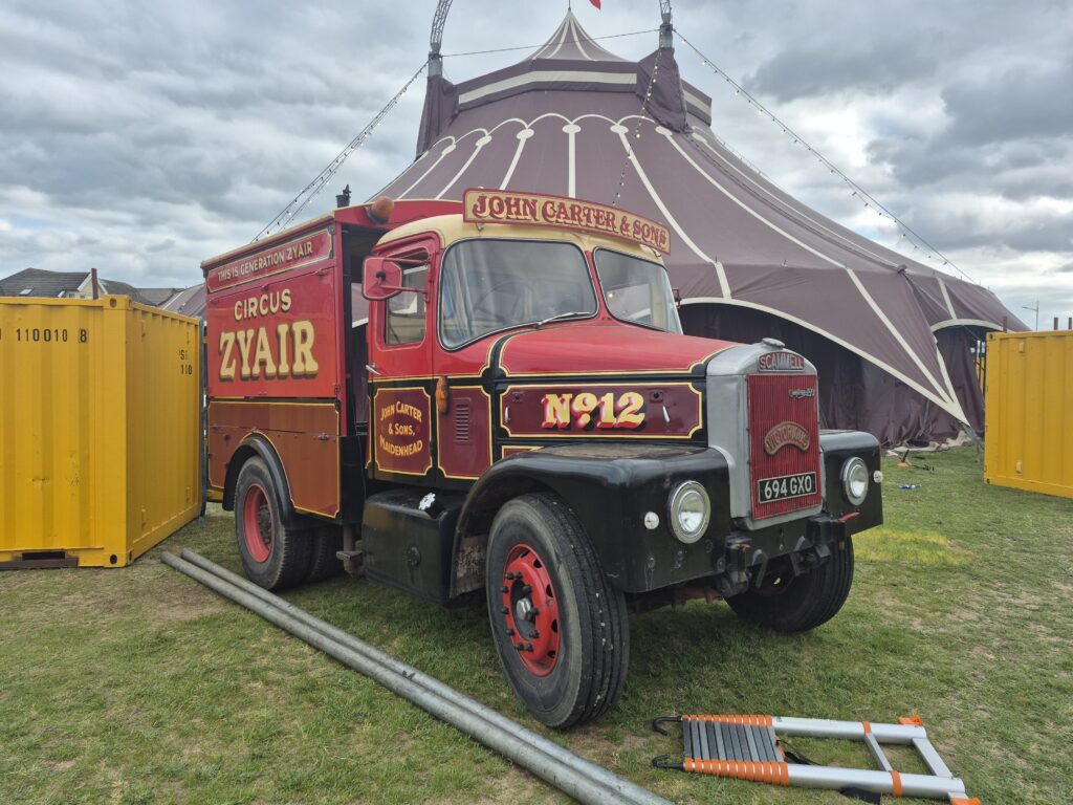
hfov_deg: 73.9
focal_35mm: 23
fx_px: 713
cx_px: 536
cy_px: 402
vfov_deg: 58.9
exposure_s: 1/824
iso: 25
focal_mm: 5.4
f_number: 1.8
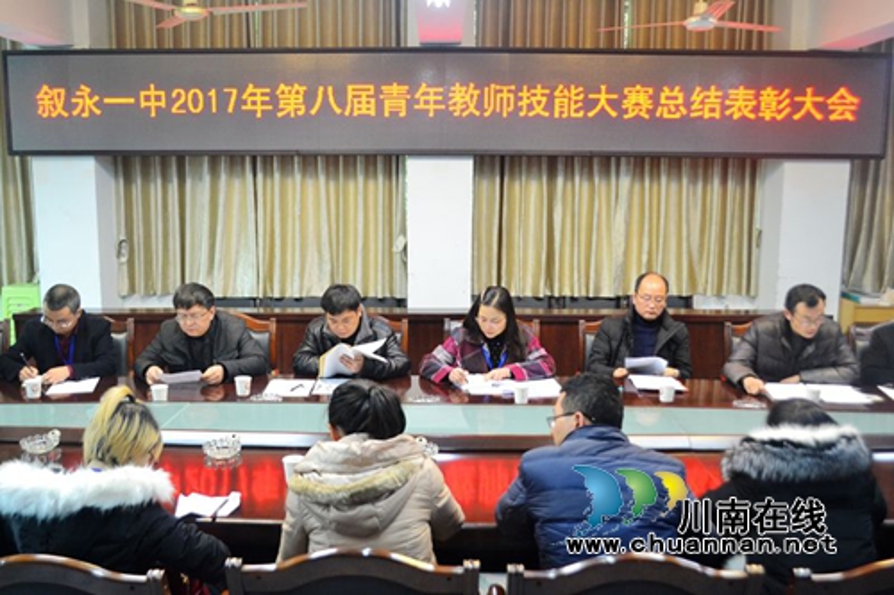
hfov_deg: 57.2
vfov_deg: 39.9
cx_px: 447
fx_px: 819
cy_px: 298
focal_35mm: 33
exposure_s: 1/15
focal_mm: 22
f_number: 4
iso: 1100
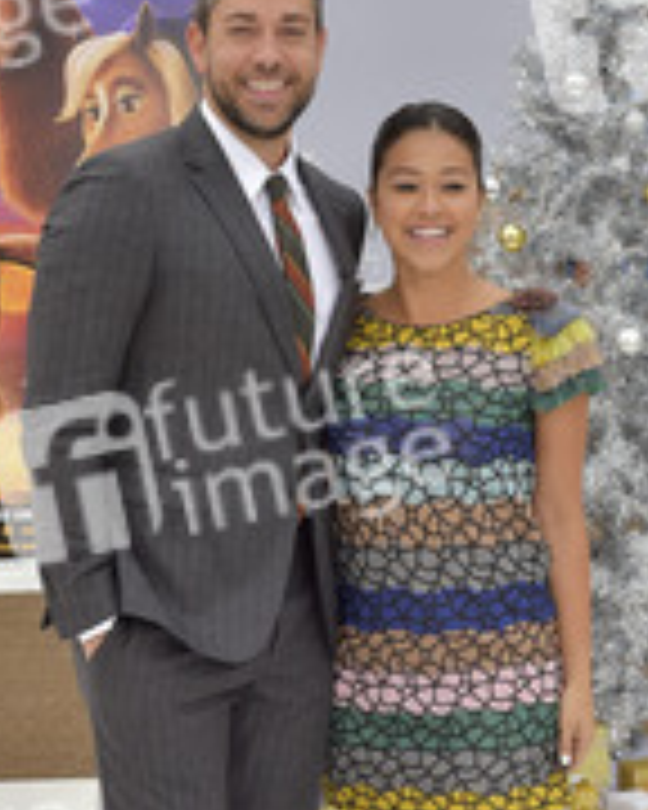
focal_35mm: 115
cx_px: 353
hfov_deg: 13.4
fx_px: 2757
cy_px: 684
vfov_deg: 16.6
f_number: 6.3
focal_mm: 55
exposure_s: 1/320
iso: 320
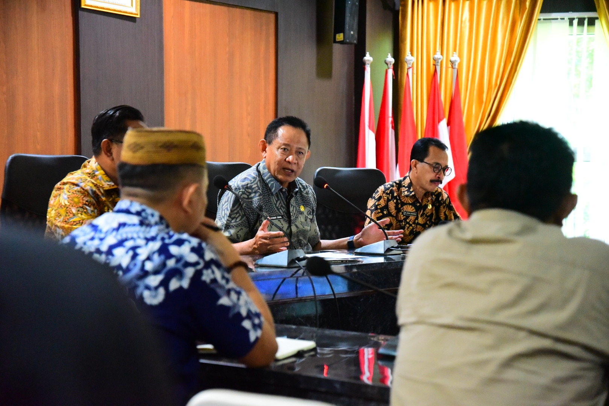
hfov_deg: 28.1
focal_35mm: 72
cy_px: 203
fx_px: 1218
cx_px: 304
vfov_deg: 18.9
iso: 16000
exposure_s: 1/125
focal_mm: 72
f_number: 4.5
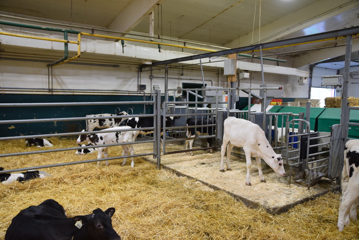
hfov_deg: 61.9
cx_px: 180
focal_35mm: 30
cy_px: 120
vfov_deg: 43.7
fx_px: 299
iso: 800
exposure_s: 1/60
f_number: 4
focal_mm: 20
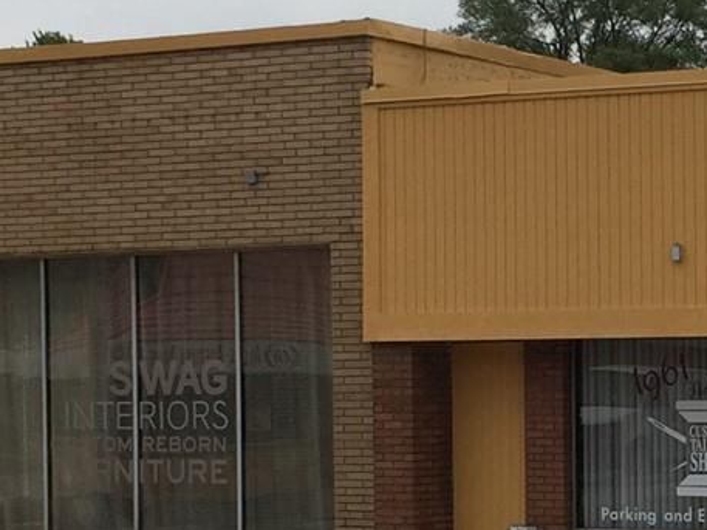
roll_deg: +0.2
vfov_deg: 11.4
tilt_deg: +0.2
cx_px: 815
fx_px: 2656
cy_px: 439
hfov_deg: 14.7
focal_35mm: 130
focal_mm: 4.15
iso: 32
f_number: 2.2
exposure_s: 1/2825
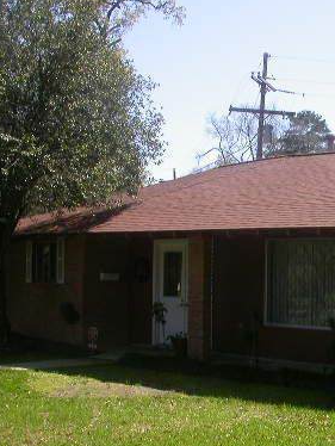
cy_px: 244
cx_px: 316
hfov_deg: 22.0
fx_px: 838
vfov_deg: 29.8
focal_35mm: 65
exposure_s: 1/218
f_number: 6.7
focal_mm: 7.85
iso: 100
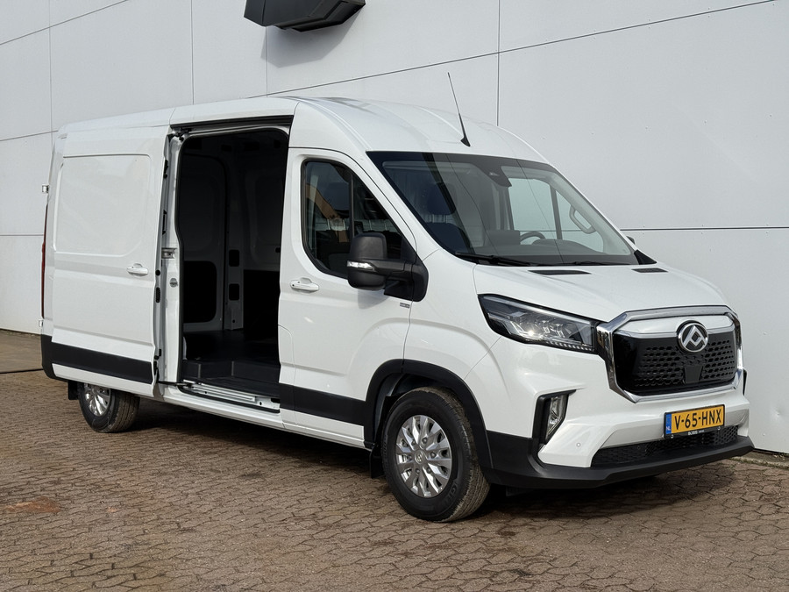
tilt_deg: -3.0
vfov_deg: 30.3
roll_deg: -0.7
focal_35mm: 48
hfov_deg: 39.7
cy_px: 296
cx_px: 394
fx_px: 1094
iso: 64
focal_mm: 6.76
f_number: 1.78
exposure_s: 1/7874
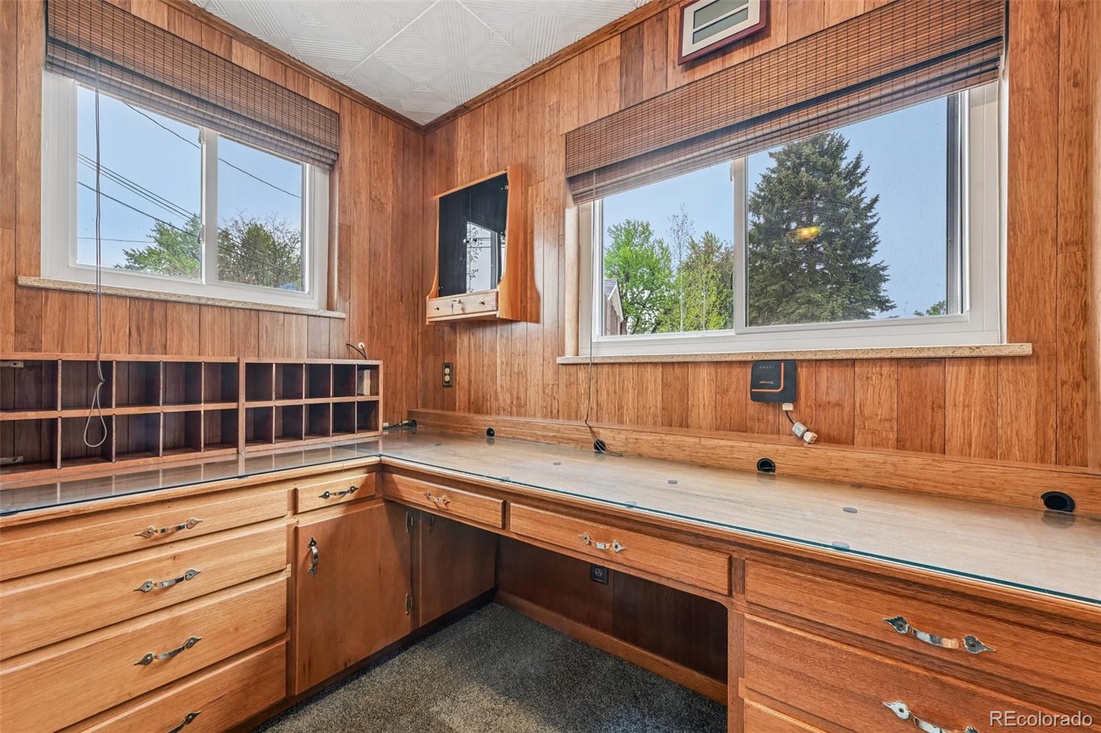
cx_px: 550
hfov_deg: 104.3
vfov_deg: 81.2
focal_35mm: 14
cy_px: 366
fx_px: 428
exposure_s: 1/8
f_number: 11
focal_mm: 14
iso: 400
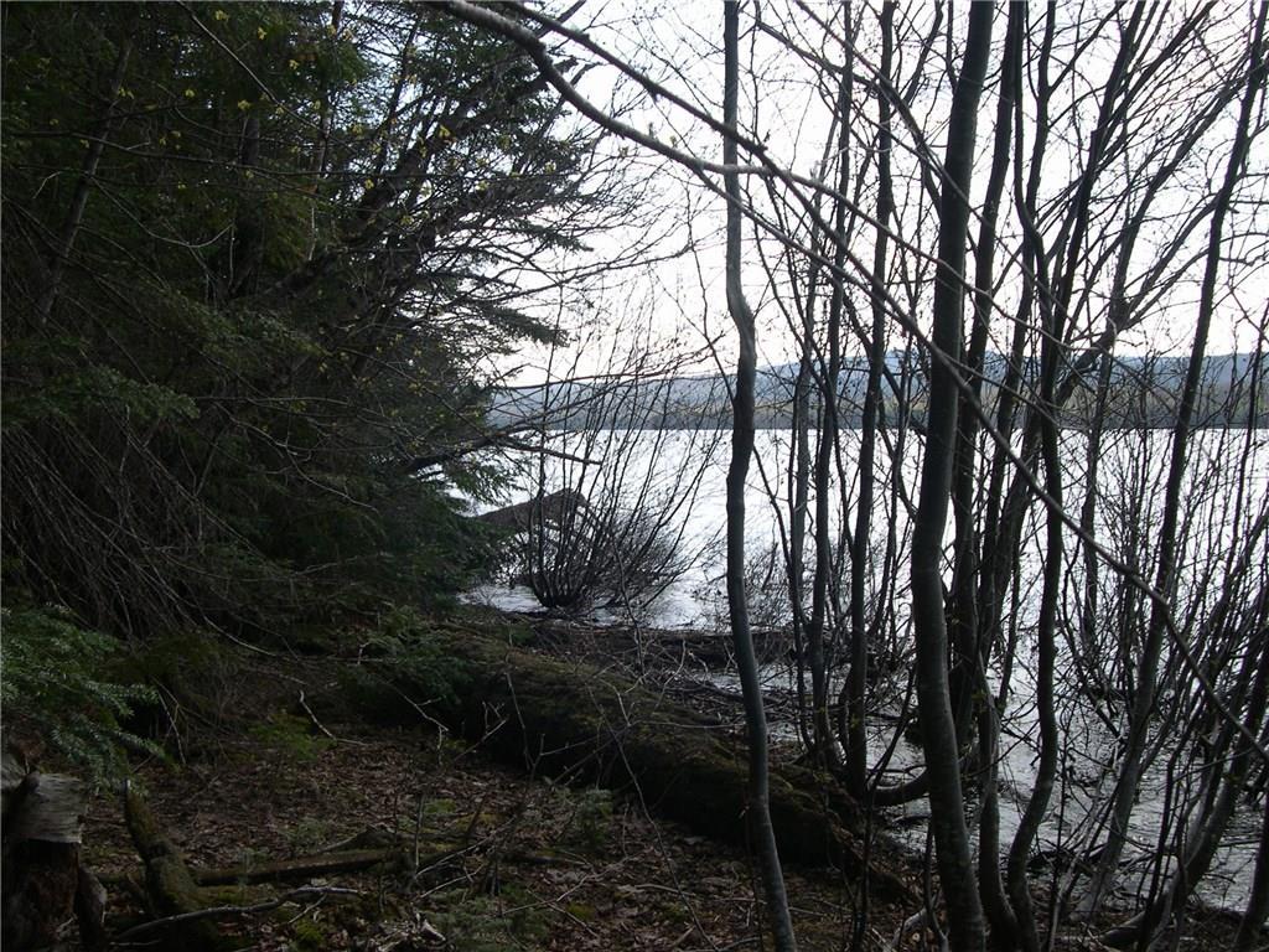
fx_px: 1393
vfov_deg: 37.7
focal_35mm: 38
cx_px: 634
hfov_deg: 49.0
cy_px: 476
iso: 100
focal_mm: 8
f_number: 7.6
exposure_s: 1/115
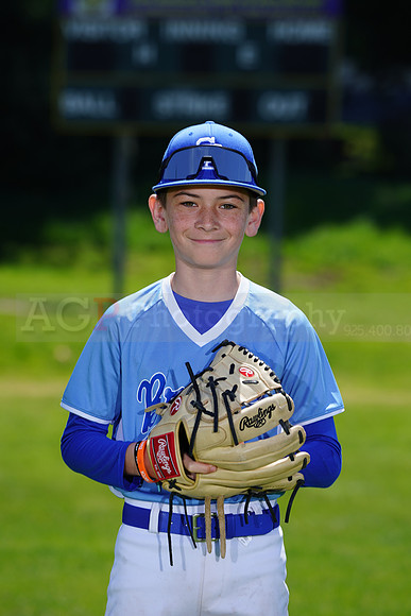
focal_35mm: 268
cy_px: 308
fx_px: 4586
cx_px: 206
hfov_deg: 5.1
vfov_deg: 7.7
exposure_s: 1/250
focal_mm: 268
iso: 100
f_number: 8
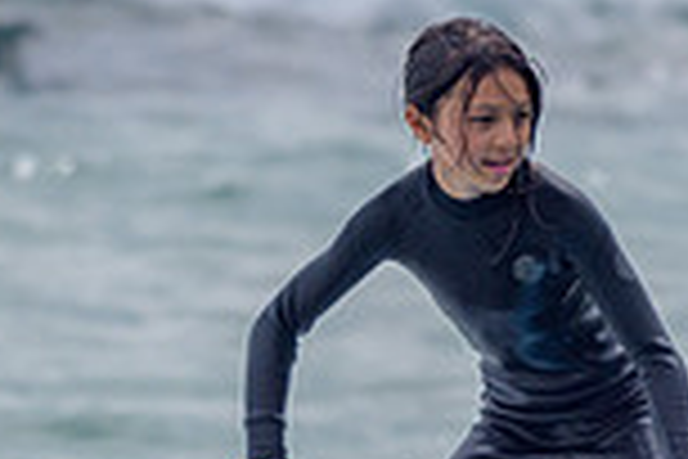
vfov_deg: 0.8
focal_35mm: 1815
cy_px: 405
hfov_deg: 1.1
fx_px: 34684
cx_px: 439
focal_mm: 390
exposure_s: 1/2000
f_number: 5.6
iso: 125
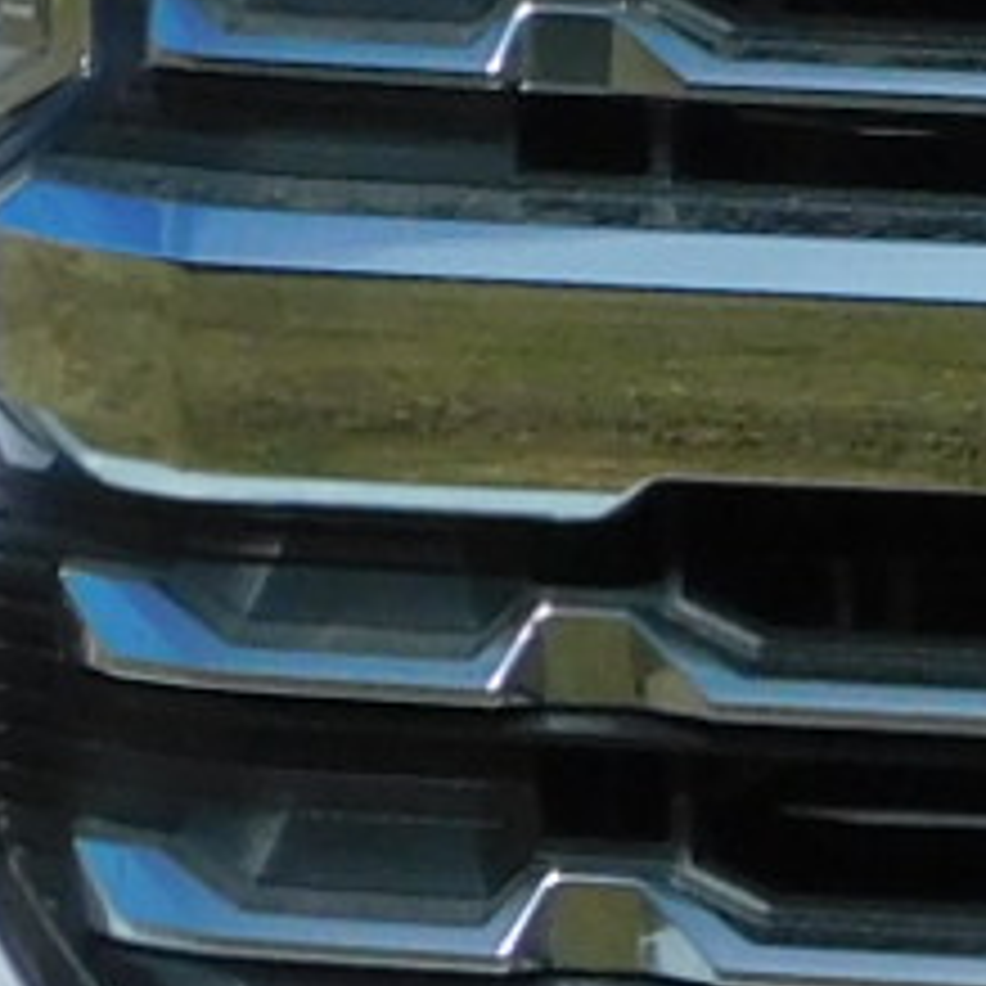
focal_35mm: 367
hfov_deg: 4.7
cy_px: 234
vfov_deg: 4.8
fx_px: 11827
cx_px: 2364
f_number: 4.2
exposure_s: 1/1600
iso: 125
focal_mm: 7.2
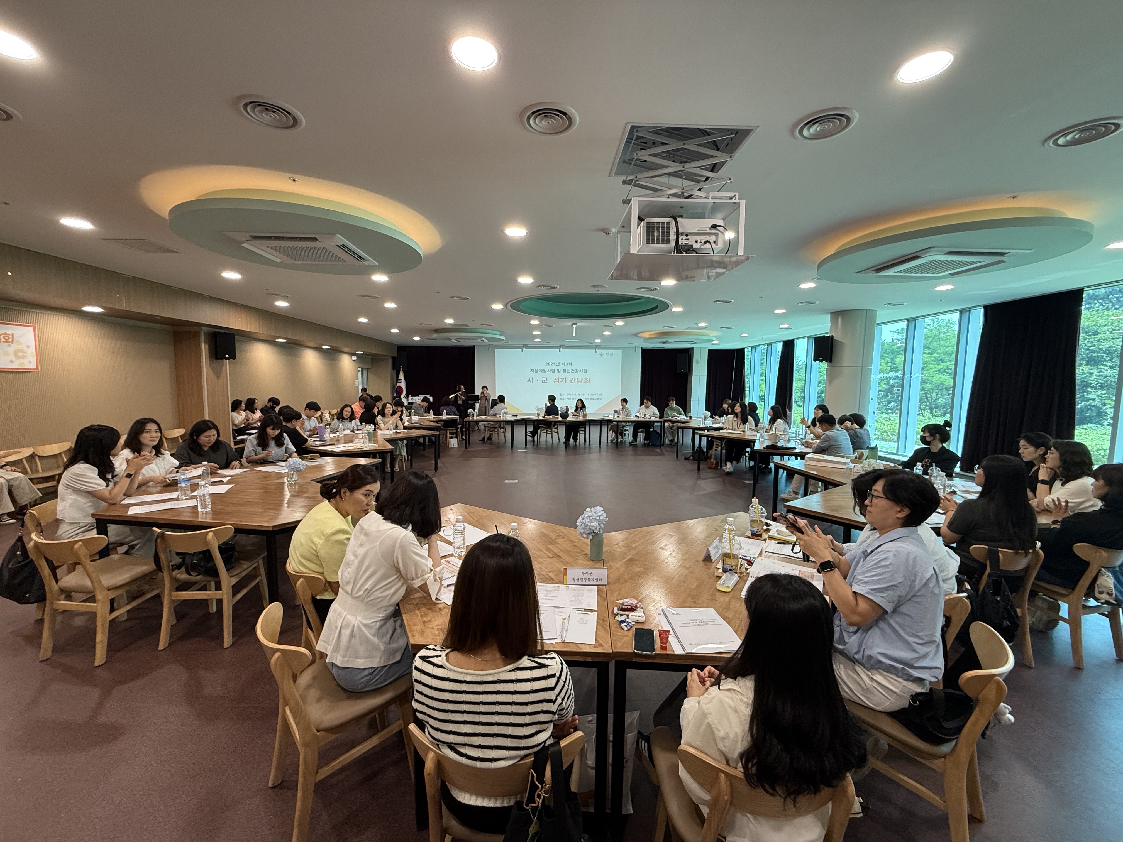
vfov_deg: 85.7
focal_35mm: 14
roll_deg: +0.9
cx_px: 562
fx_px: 454
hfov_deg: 102.1
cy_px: 421
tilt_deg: -4.6
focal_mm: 2.22
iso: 125
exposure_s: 1/120
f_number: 2.2
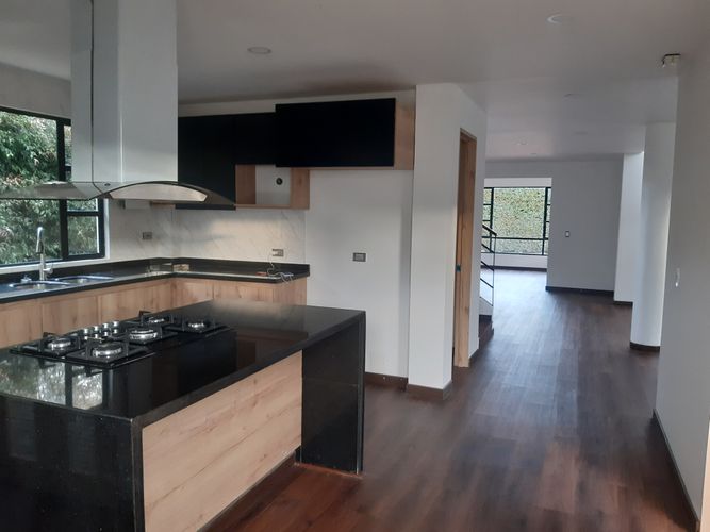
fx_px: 533
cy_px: 266
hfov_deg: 67.3
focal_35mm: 26
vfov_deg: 53.0
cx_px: 355
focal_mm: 3.92
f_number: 1.7
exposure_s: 1/30
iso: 200
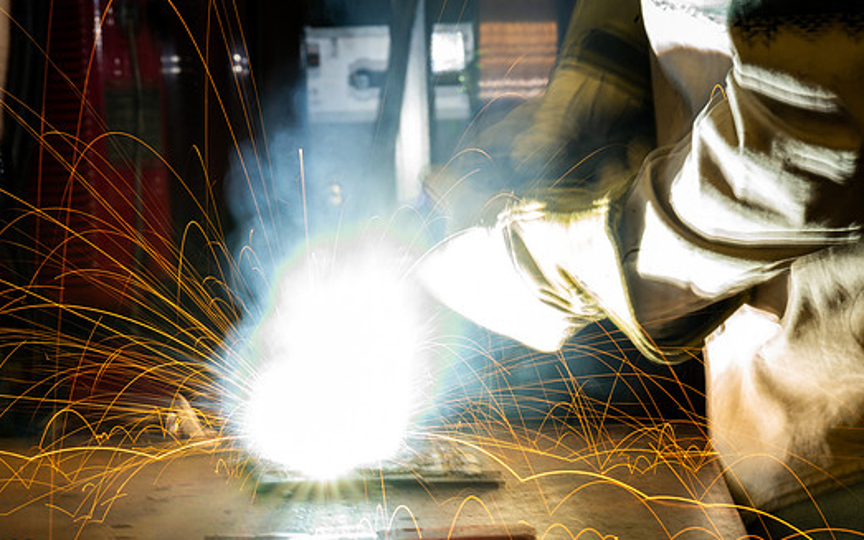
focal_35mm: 198
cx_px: 388
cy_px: 282
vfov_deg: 6.6
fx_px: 4663
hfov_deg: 10.6
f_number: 22
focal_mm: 175
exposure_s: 1.6
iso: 64
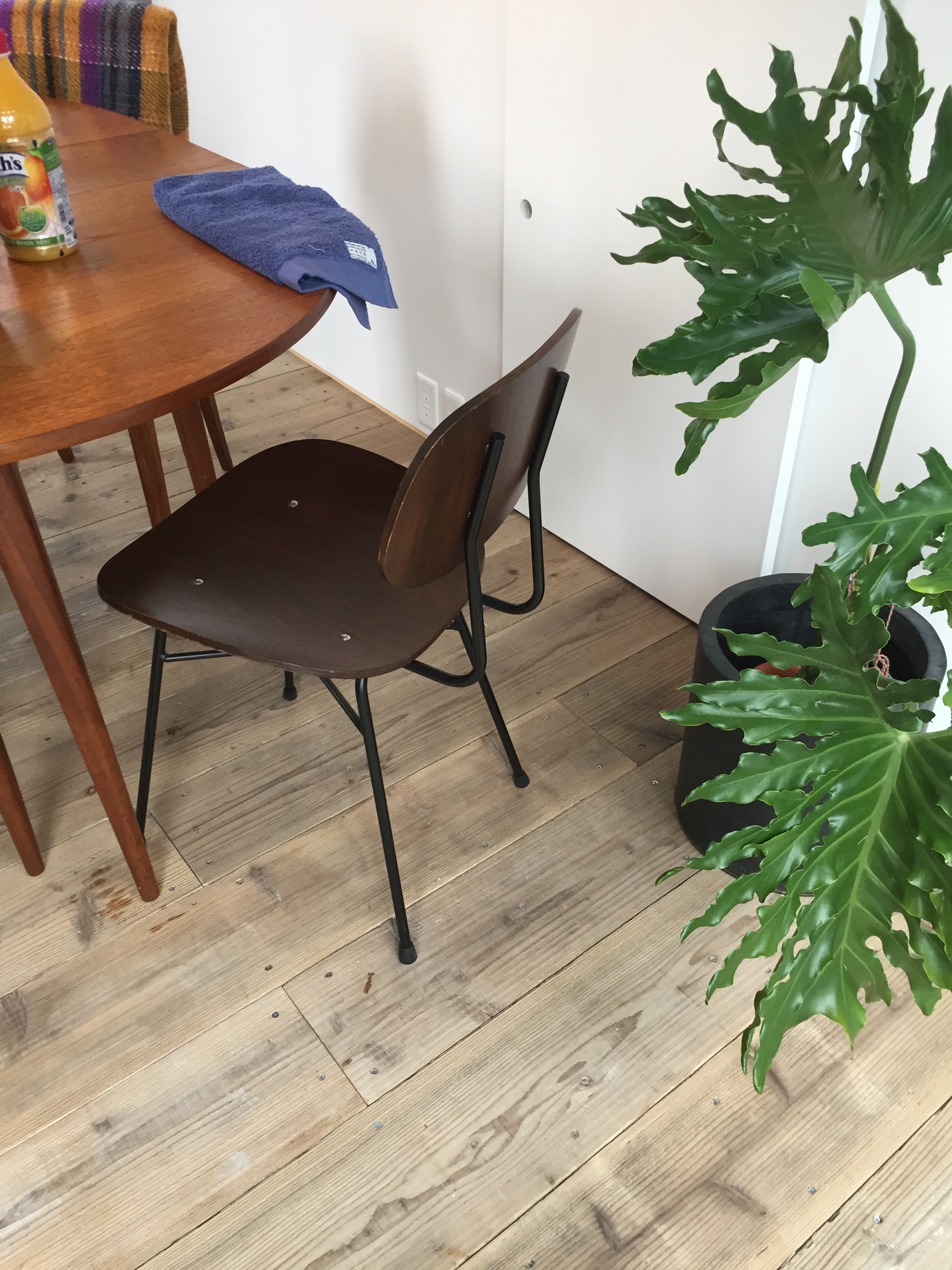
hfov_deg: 48.2
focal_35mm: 29
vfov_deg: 61.7
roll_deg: +0.7
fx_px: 1063
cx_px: 476
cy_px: 635
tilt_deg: -37.1
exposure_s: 1/30
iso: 40
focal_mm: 4.15
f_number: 2.2
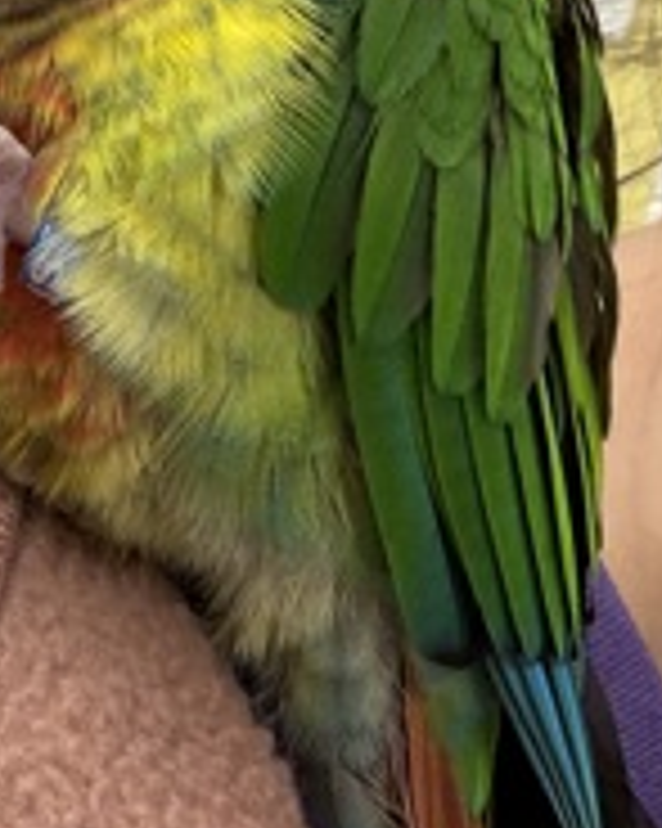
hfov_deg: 16.9
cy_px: 256
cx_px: 5
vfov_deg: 21.4
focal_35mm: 89
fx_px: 2181
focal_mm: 2.71
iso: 80
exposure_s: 1/41
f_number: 1.9
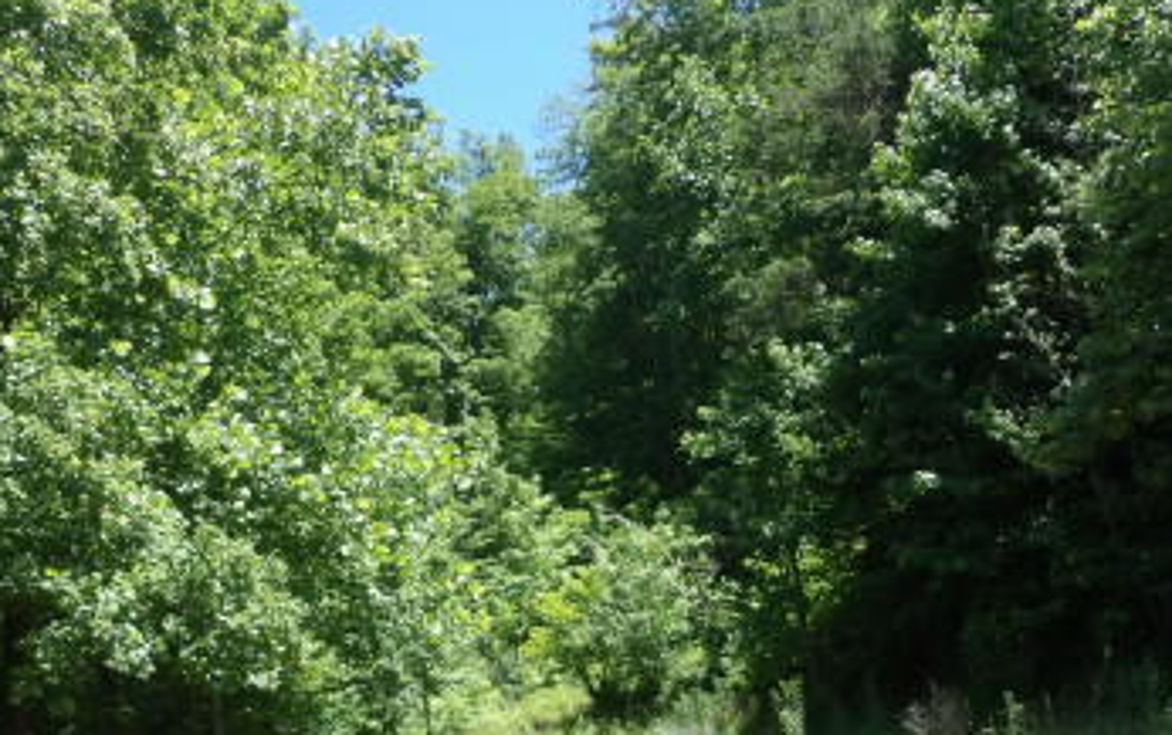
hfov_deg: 42.6
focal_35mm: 47
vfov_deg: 26.2
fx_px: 1503
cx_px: 535
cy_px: 711
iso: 100
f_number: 3.2
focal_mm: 4.3
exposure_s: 1/388
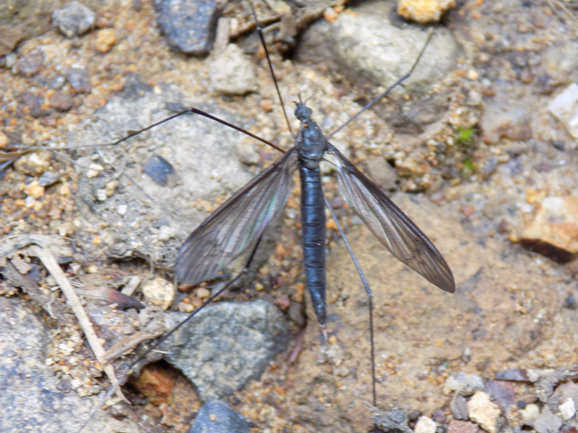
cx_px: 289
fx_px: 2805
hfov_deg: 11.8
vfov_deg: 8.8
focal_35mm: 168
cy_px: 216
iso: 140
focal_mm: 29.9
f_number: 5.3
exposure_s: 1/30
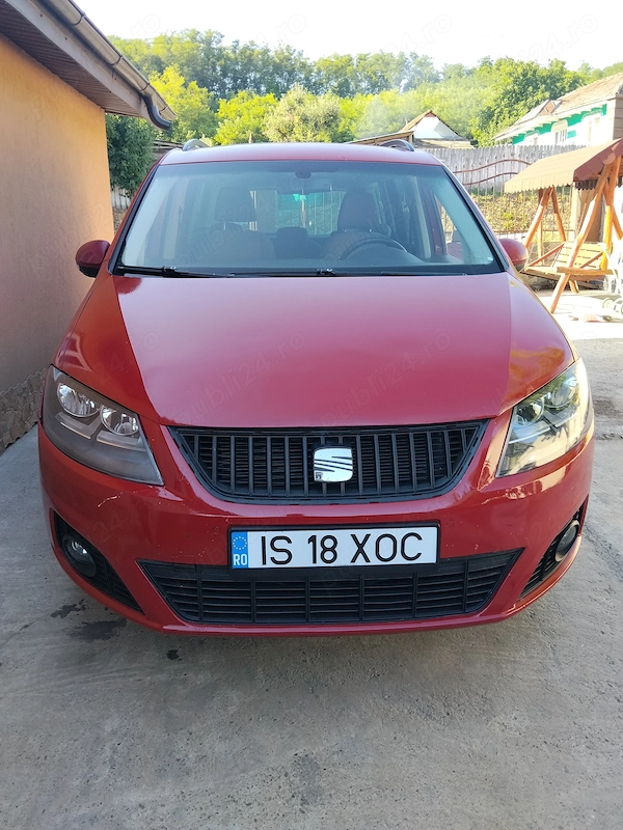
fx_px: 696
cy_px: 415
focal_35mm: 29
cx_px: 312
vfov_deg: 61.7
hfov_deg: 48.2
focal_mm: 3.96
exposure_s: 1/169
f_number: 1.8
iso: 50
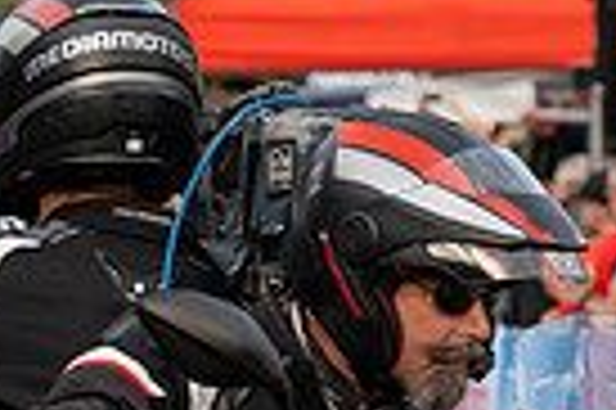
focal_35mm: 521
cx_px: -313
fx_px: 8904
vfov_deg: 2.6
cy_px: 116
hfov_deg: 3.9
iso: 500
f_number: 5
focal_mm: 105
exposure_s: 1/1250
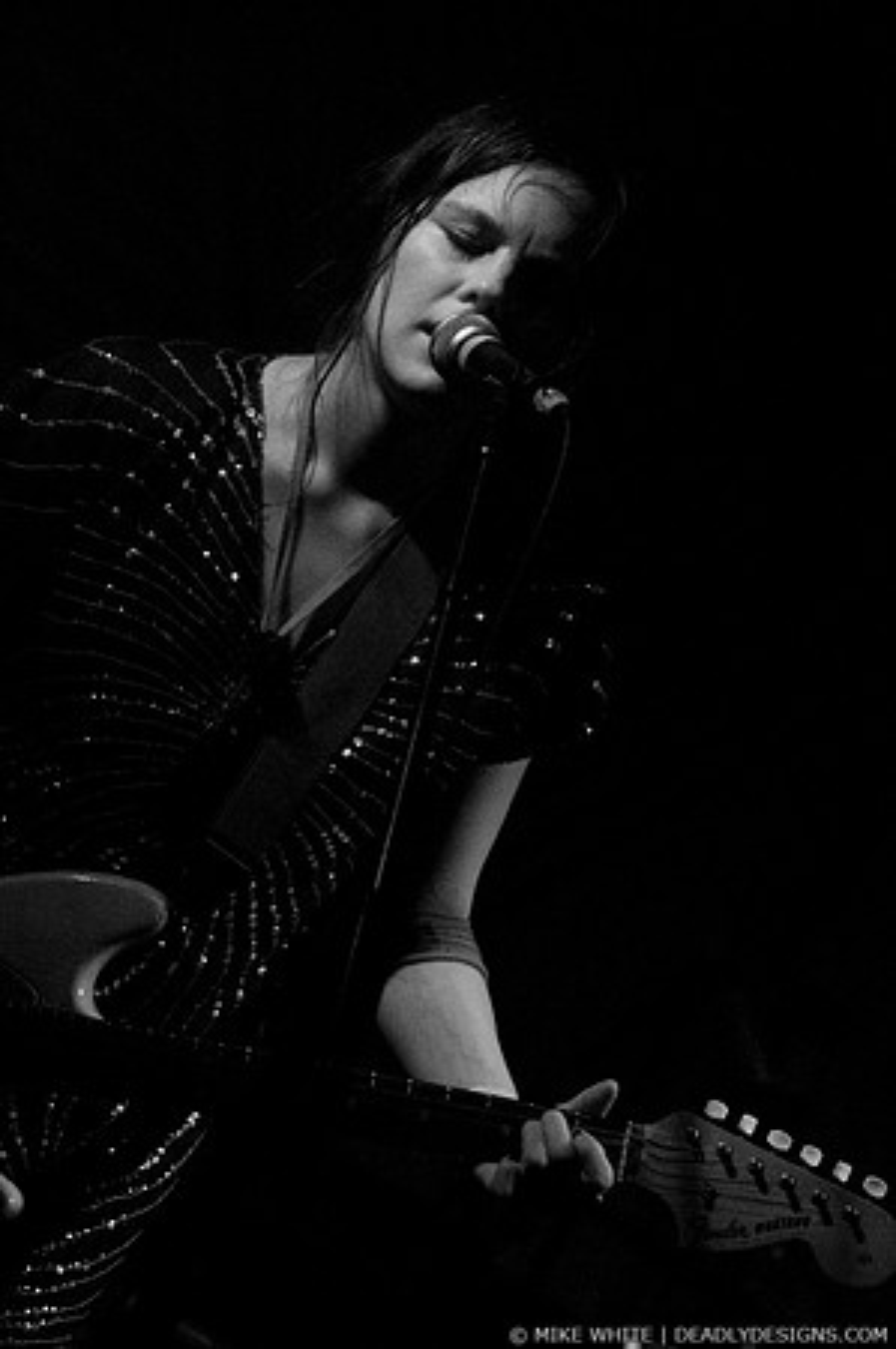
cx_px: 448
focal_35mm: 87
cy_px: 674
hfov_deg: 15.7
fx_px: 3255
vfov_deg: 23.4
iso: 1600
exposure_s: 1/125
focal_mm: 58
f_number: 3.2
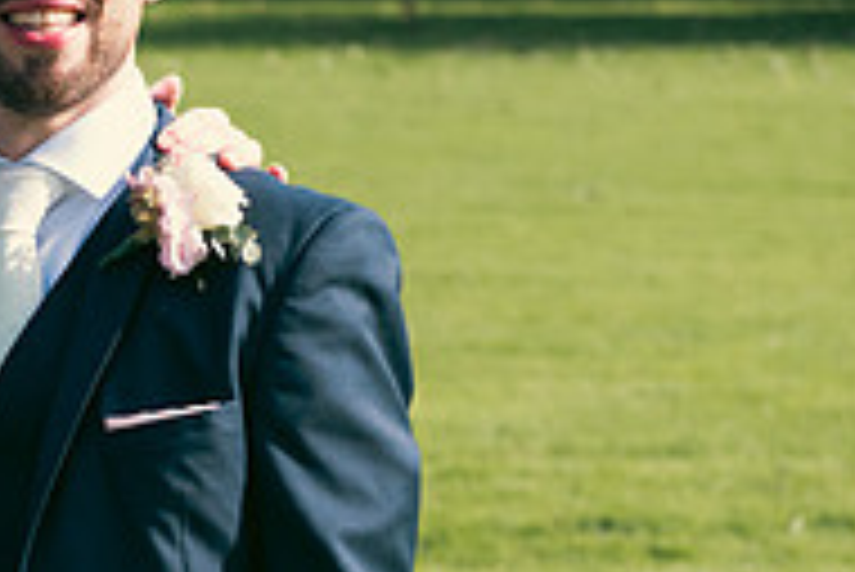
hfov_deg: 9.5
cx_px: -122
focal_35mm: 214
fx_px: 5086
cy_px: 318
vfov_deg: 6.4
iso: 200
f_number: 5
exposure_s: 1/800
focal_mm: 70
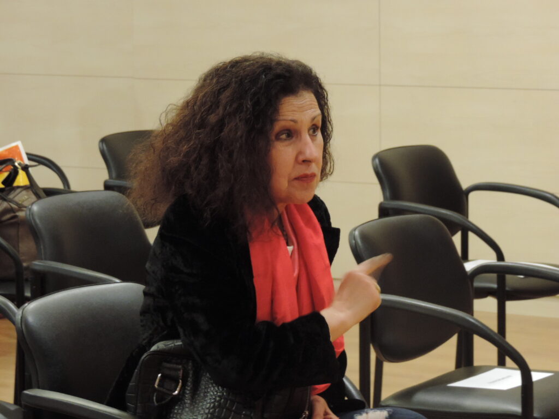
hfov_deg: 13.6
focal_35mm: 145
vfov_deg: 10.2
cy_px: 210
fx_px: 2342
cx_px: 280
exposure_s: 1/13
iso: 800
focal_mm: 25.8
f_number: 4.4
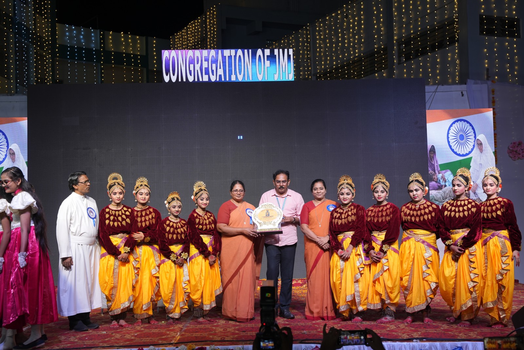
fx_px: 802
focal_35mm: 55
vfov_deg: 24.6
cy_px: 175
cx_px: 262
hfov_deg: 36.2
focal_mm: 55.1
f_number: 5
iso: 400
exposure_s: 1/200
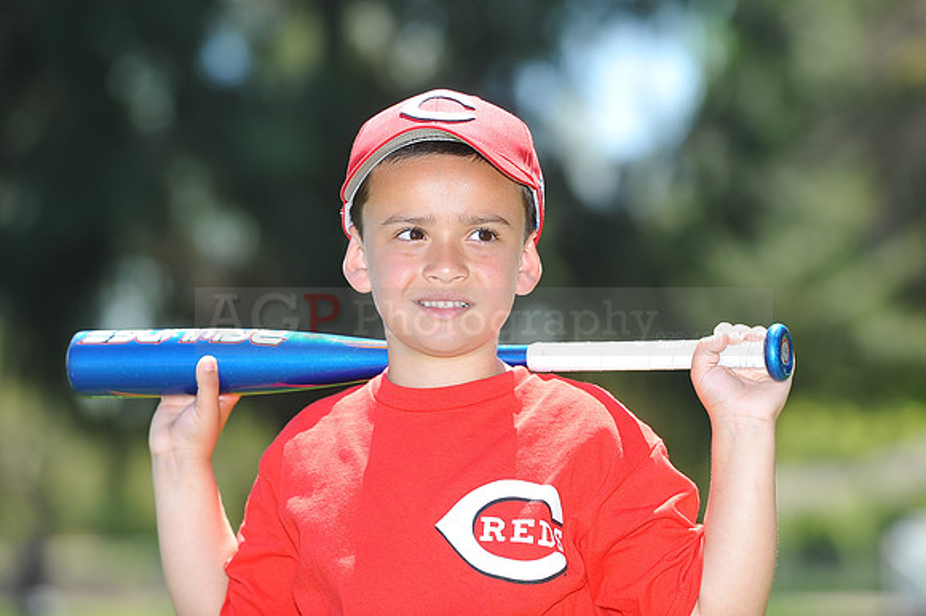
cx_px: 463
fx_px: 5141
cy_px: 308
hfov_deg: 10.3
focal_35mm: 200
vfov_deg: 6.9
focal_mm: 200
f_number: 5.6
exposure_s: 1/320
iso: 200
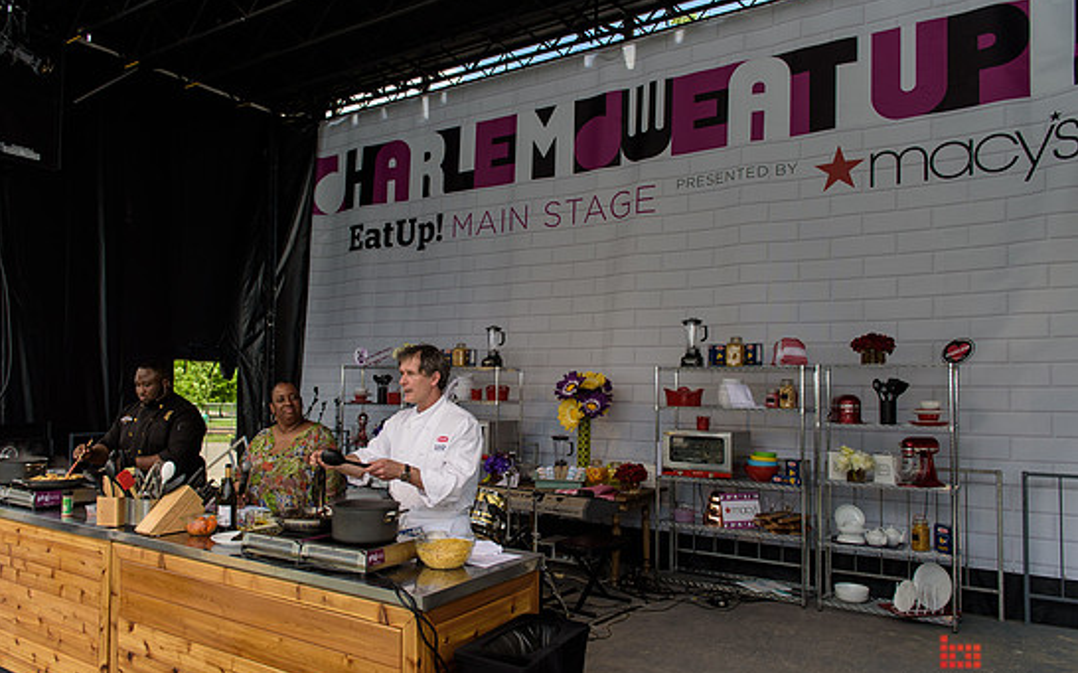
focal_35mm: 26
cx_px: 507
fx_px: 764
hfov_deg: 70.4
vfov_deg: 47.6
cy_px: 356
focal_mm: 24
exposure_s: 1/1250
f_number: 3.2
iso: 200
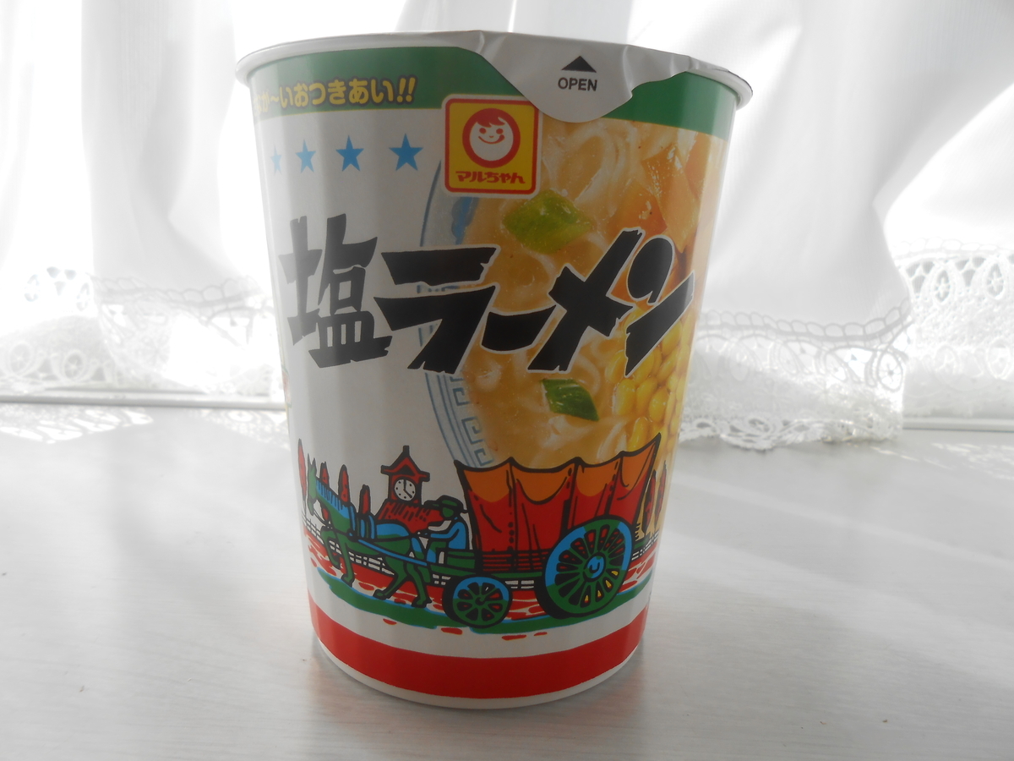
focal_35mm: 26
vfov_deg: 53.1
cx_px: 507
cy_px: 380
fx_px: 762
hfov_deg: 67.3
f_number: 3.5
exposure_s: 1/250
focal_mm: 4.6
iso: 80
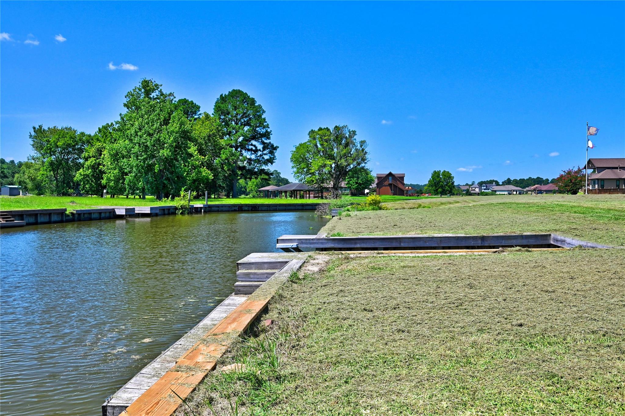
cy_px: 208
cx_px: 312
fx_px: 520
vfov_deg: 43.5
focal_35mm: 30
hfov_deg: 62.0
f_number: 8
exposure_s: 1/640
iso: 400
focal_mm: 30
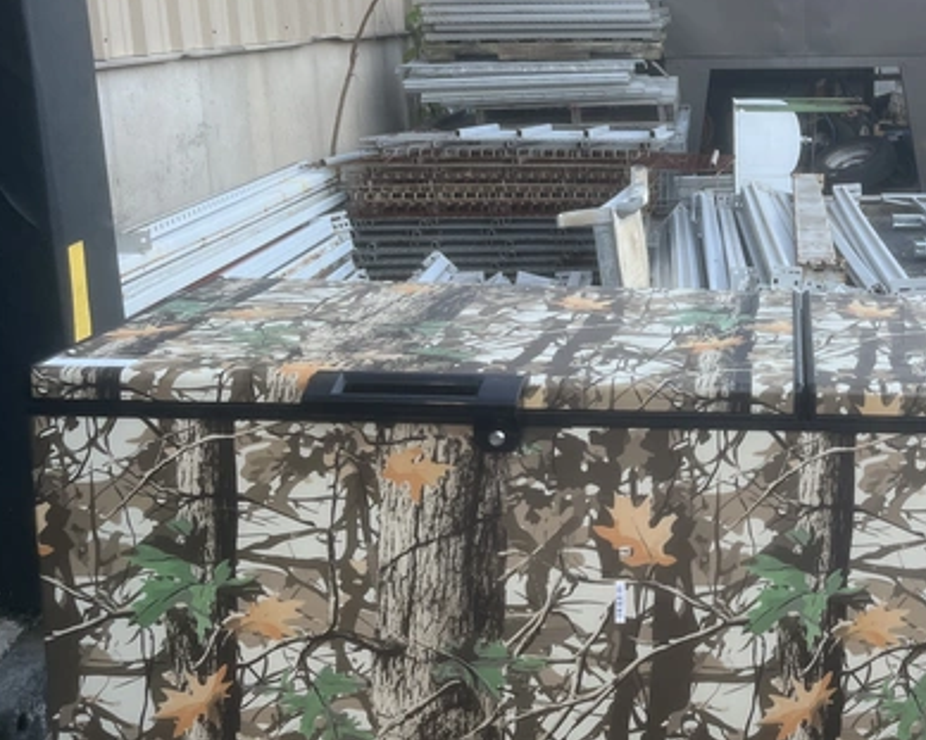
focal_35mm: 49
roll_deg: +1.5
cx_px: 838
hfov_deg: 35.7
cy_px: 234
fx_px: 1343
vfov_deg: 30.6
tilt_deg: -9.7
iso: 100
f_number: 1.6
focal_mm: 5.1
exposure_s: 1/122
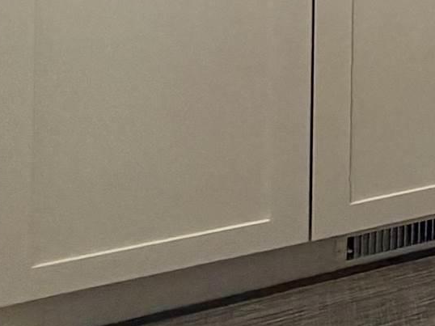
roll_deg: -1.1
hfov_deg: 14.3
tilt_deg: -0.6
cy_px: -214
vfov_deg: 16.2
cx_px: 1088
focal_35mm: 80
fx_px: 1005
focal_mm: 2.22
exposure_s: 1/120
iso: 200
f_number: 2.2
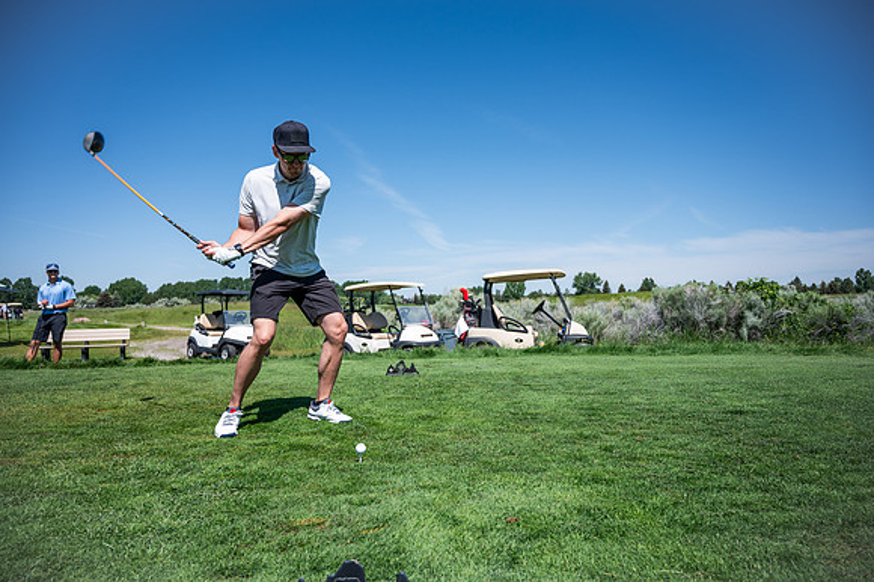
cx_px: 437
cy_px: 291
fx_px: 582
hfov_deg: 73.8
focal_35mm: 24
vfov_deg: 53.1
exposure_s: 1/1250
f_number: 4
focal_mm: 24
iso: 160
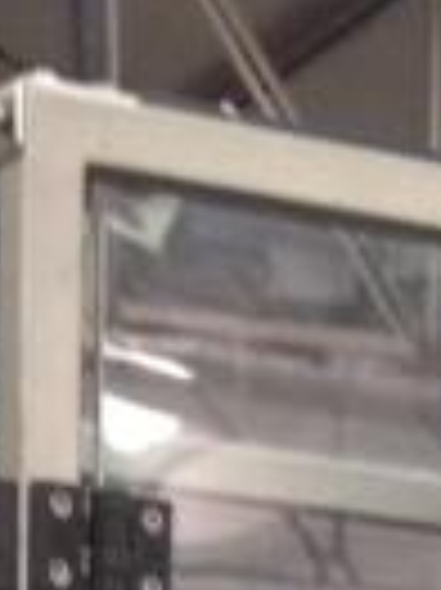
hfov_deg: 5.4
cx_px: 652
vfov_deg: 6.5
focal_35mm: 273
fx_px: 4645
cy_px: 1892
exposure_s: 1/20
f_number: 2.4
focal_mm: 4.28
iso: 125
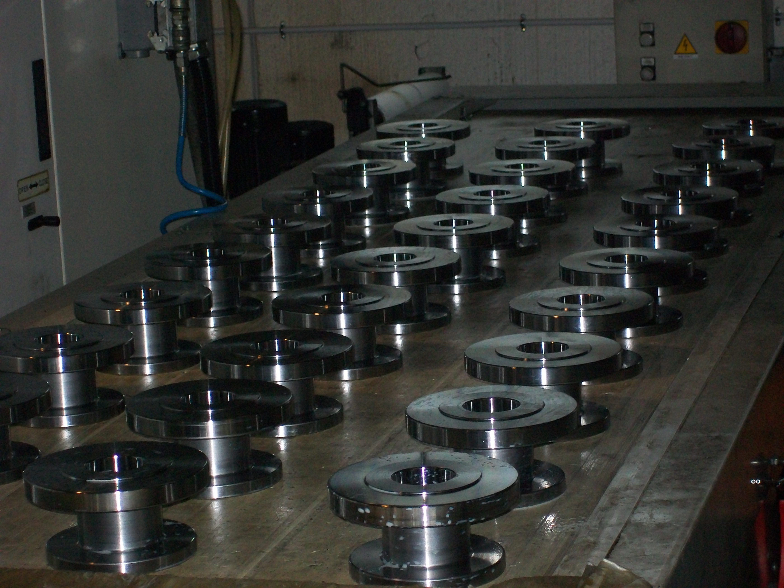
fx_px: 2446
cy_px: 294
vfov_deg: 13.7
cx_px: 392
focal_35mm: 108
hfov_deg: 18.2
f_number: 4.8
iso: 160
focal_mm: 18
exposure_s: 1/125
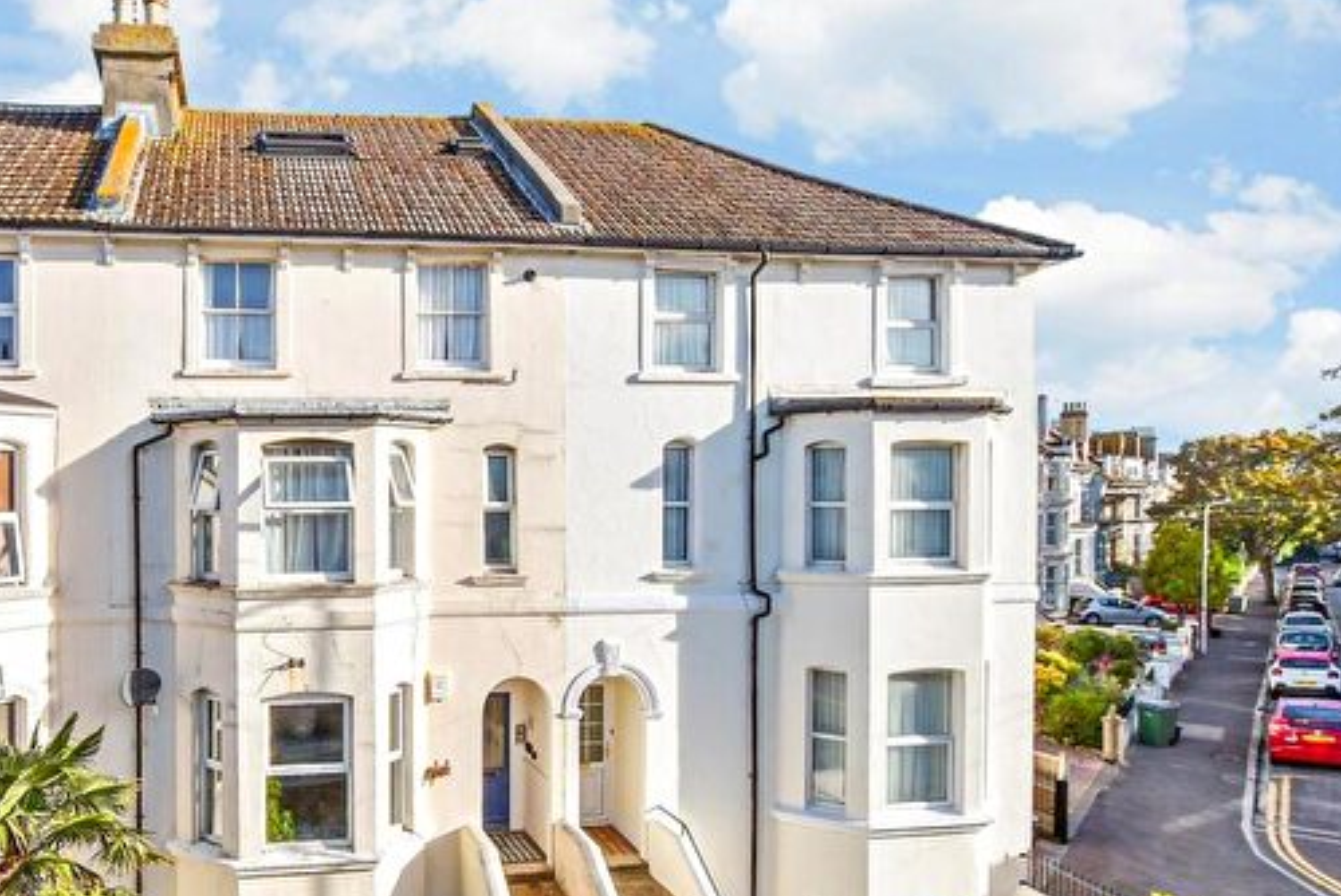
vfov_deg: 58.2
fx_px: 783
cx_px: 410
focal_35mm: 21
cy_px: 600
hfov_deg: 77.6
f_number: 6.3
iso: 200
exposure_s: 1/500
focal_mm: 10
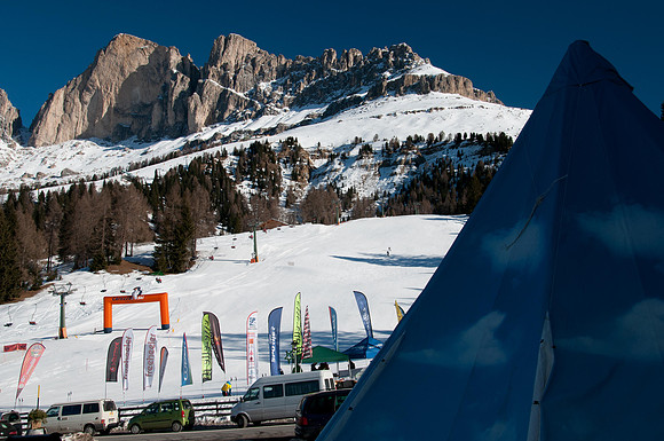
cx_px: 332
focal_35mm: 42
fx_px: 774
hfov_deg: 46.5
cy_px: 220
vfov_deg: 31.8
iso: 200
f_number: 13
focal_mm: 28
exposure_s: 1/160
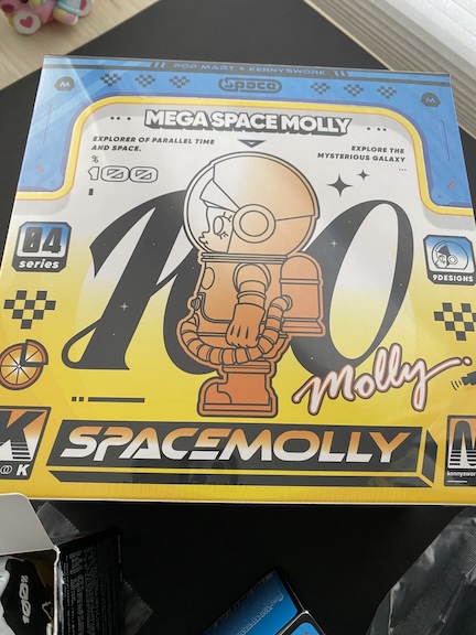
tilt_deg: -67.9
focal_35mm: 26
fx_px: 477
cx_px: 238
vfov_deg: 67.3
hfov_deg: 53.1
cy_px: 318
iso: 125
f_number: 1.8
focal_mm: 4.25
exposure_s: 1/79
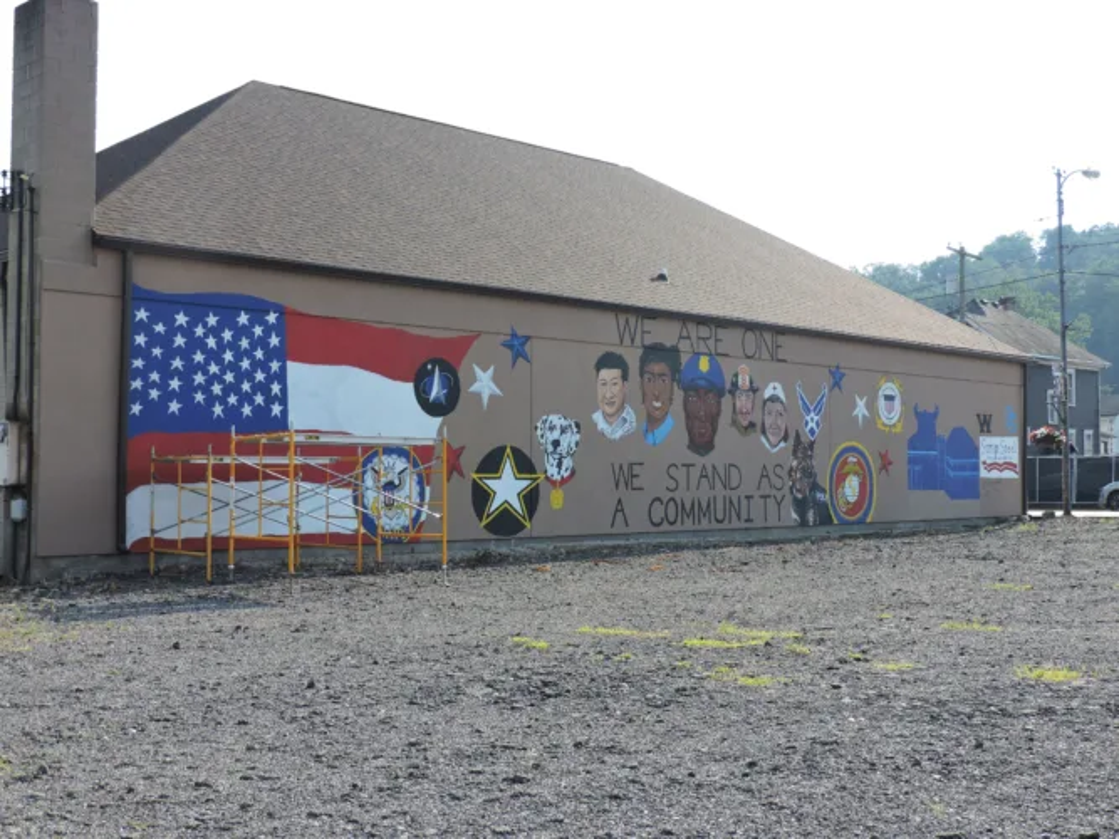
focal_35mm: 43
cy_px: 420
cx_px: 560
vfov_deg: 33.6
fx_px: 1390
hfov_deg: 43.9
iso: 100
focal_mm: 7.7
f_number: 3.4
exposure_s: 1/500
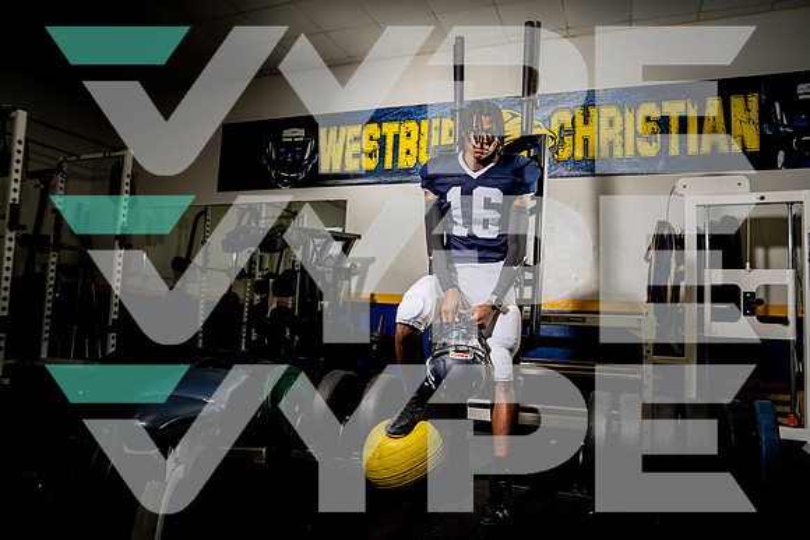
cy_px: 270
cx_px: 405
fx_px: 540
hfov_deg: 73.7
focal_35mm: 24
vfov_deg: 53.2
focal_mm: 24
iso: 200
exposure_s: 1/250
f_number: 4.5
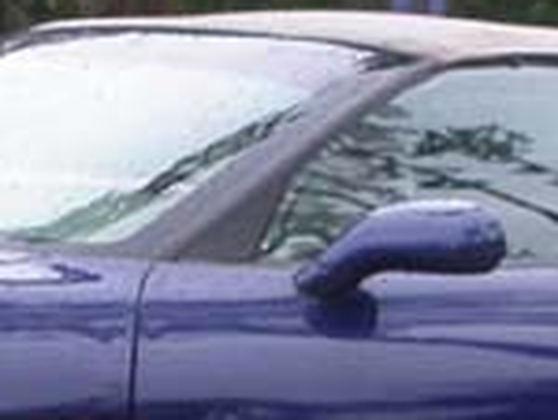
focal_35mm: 259
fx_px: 4182
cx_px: 89
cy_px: 308
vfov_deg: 5.8
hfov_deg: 7.6
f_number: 4.7
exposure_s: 1/116
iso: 100
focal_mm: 7.85
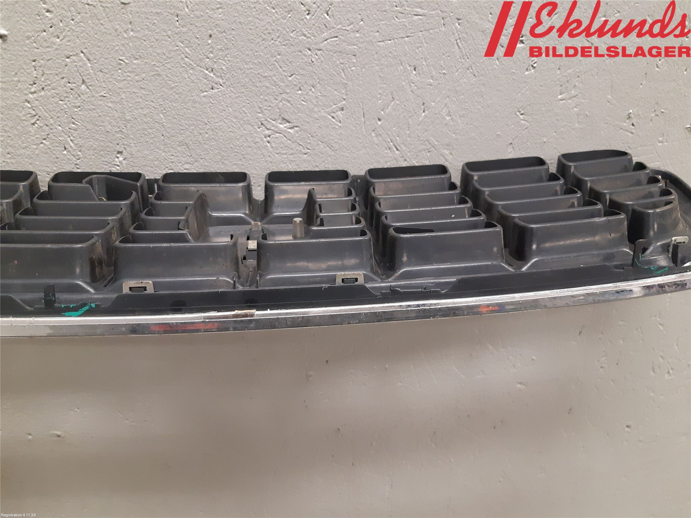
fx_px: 519
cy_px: 259
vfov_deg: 53.1
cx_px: 346
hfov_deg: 67.3
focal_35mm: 26
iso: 320
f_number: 1.7
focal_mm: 3.93
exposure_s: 1/50
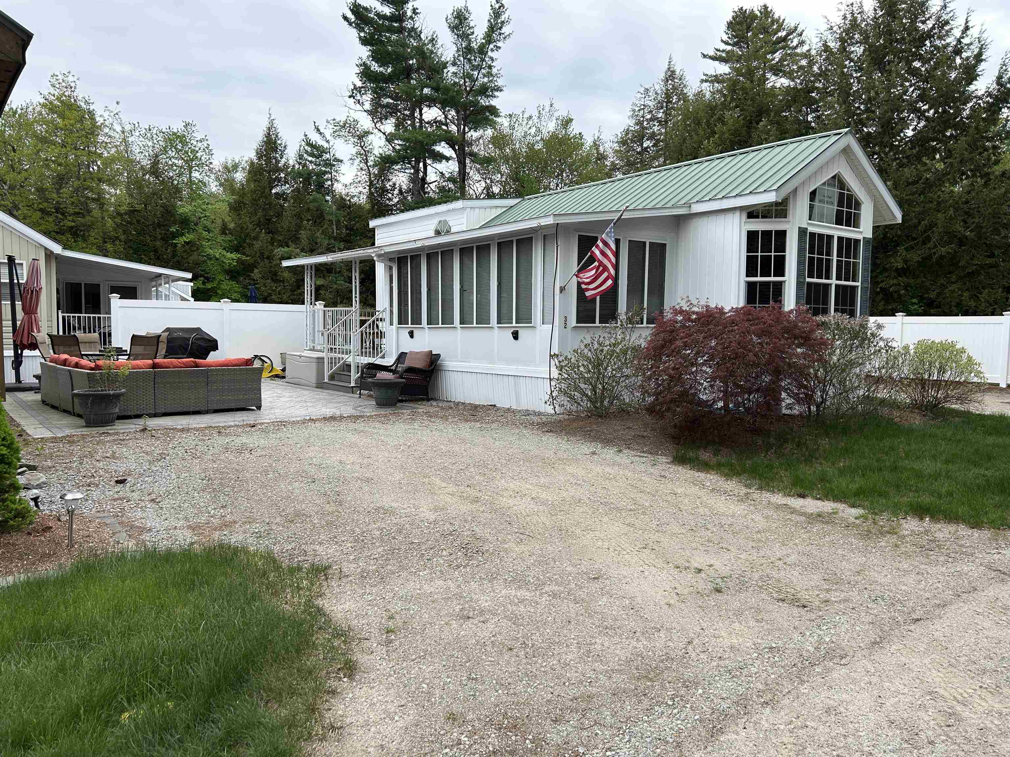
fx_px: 759
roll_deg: -0.5
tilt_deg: -4.0
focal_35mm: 26
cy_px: 378
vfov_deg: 53.1
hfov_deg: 67.3
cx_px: 505
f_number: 1.5
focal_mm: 5.7
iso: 50
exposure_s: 1/1468
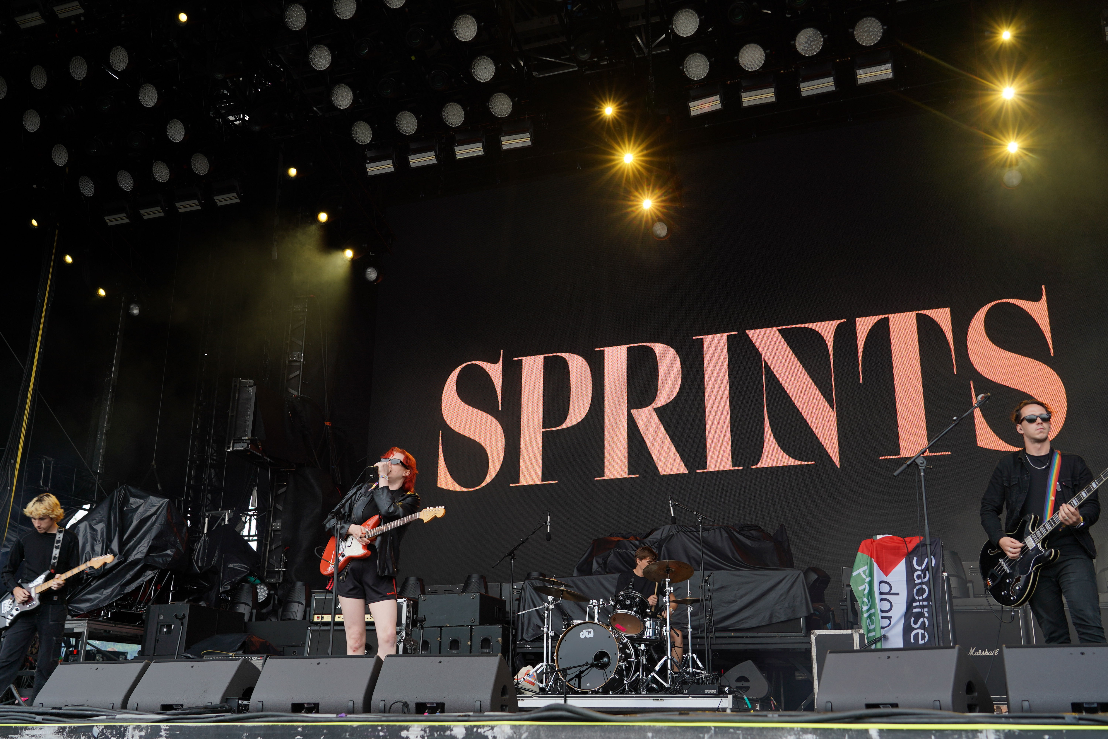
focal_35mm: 35
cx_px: 554
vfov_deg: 37.9
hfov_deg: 54.4
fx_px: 1077
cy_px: 370
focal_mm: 35
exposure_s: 1/60
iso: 100
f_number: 5
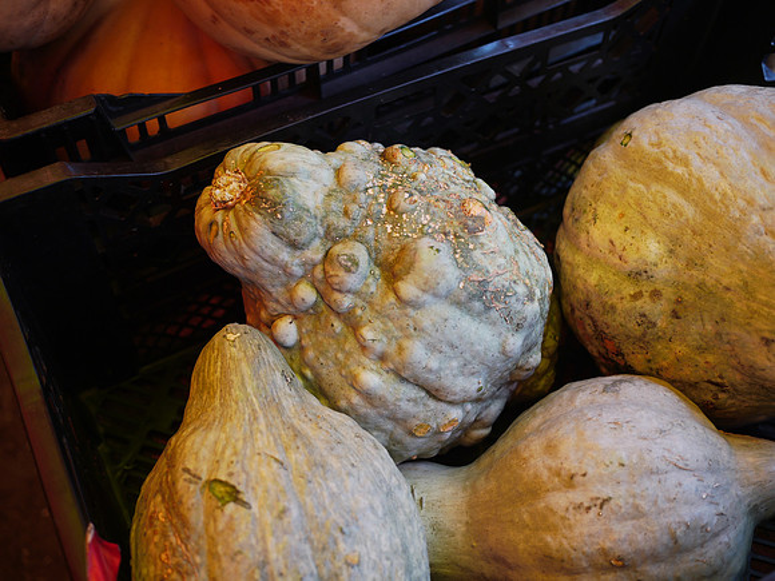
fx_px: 896
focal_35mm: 40
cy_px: 290
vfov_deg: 36.0
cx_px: 388
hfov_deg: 46.8
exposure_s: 1/125
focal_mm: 20
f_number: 2
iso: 100
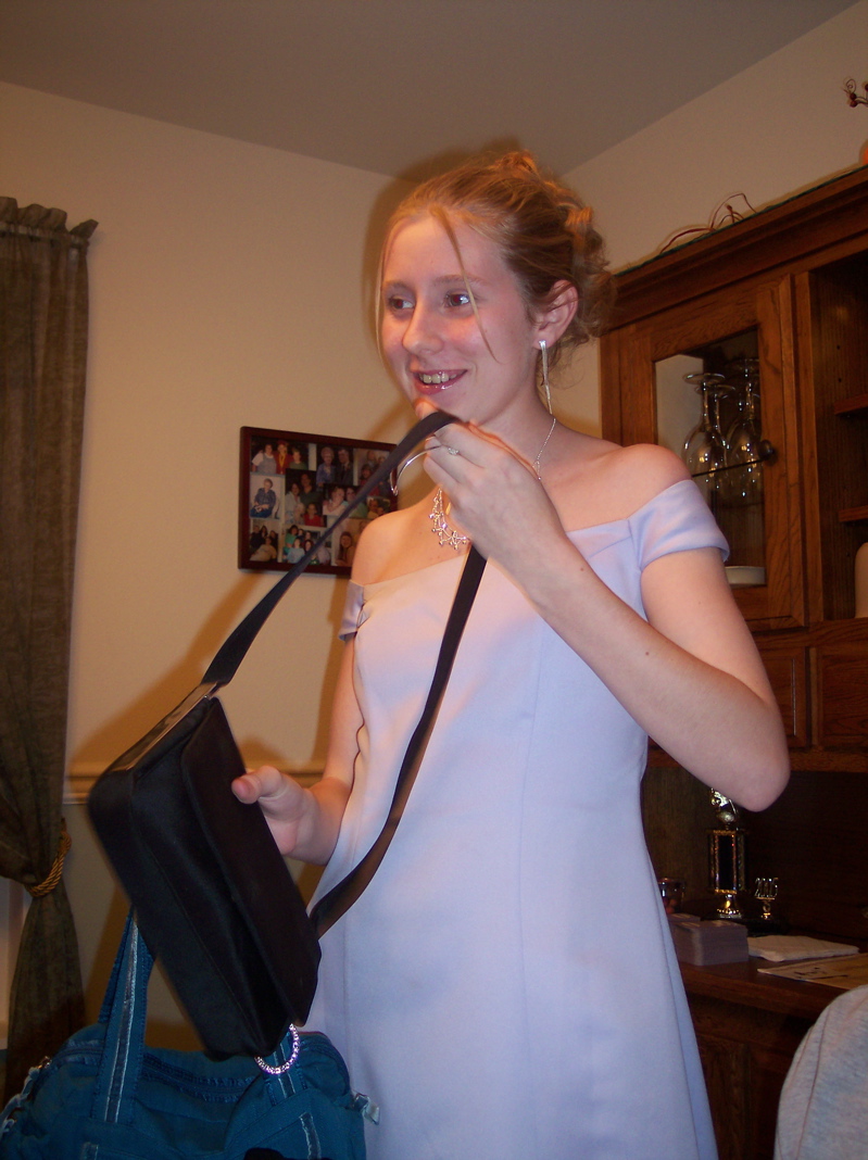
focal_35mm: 38
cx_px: 434
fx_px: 1273
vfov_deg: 49.0
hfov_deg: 37.7
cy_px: 580
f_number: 2.8
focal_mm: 8
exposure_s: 1/30
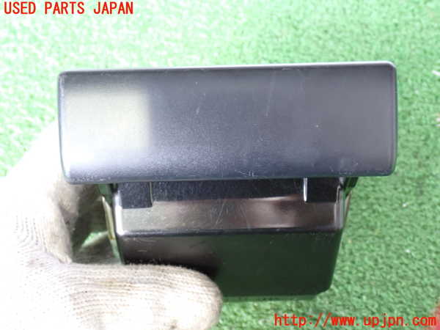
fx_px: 559
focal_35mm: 44
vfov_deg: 32.9
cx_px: 220
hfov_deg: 42.9
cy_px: 165
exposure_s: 1/25
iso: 800
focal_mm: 7.84
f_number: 2.9
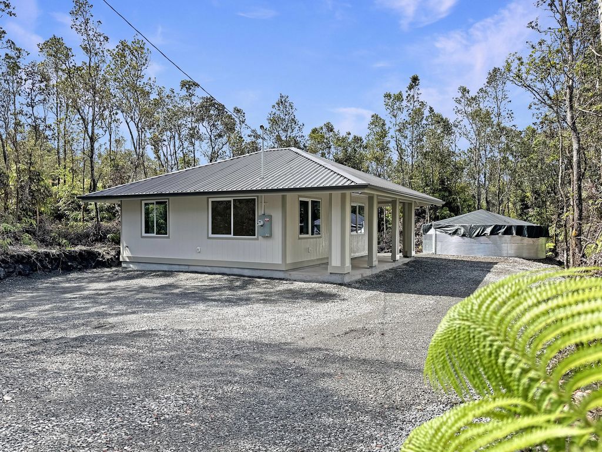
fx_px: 417
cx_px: 301
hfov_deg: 71.6
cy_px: 226
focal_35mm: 24
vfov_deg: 56.8
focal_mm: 6.86
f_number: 1.78
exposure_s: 1/2252
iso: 80
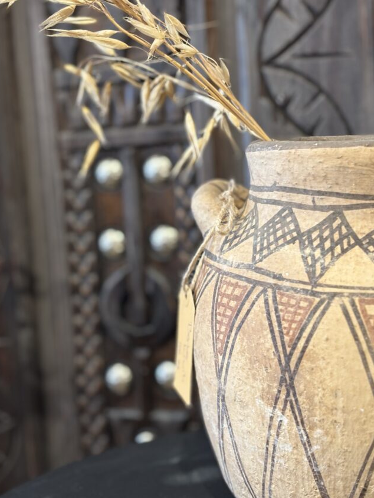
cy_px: 245
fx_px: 907
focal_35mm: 63
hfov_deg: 23.3
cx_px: 195
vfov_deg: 30.7
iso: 160
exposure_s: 1/33
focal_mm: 5.96
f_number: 1.6
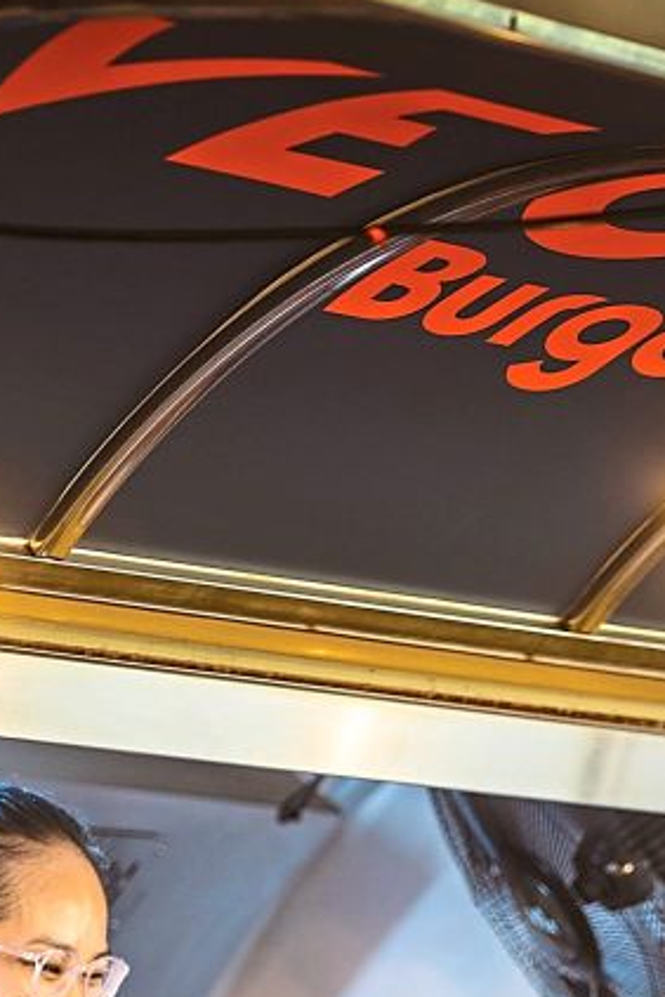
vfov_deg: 8.2
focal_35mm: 249
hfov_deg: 5.5
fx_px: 6899
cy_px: 1207
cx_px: 637
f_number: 2
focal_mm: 85
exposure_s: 1/160
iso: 400
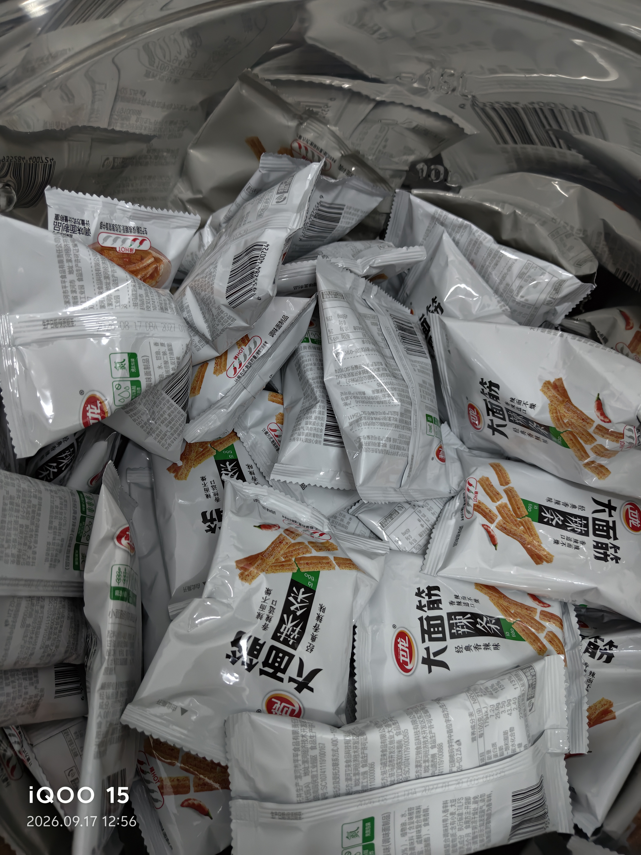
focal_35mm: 23
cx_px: 320
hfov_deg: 58.9
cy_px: 428
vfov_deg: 73.9
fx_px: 568
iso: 646
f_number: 1.88
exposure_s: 1/50
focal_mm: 5.56
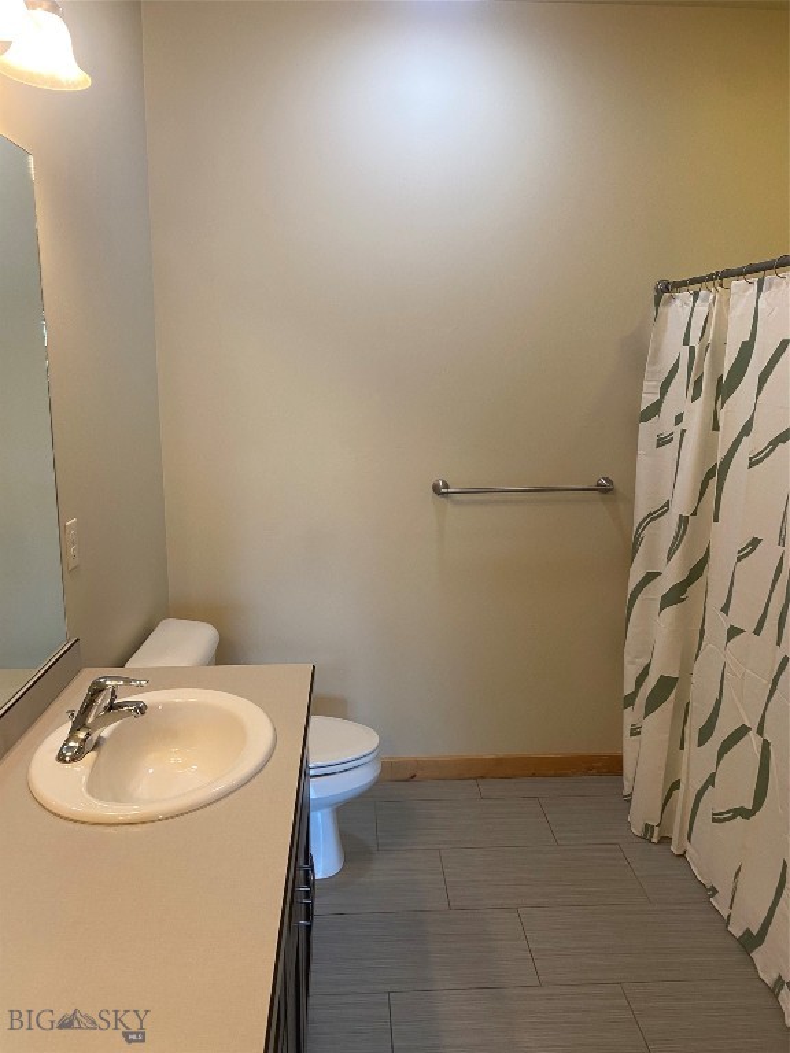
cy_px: 526
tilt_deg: -10.5
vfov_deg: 67.3
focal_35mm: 26
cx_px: 395
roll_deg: -0.8
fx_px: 791
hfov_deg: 53.1
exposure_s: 1/60
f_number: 1.8
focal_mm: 4.25
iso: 100
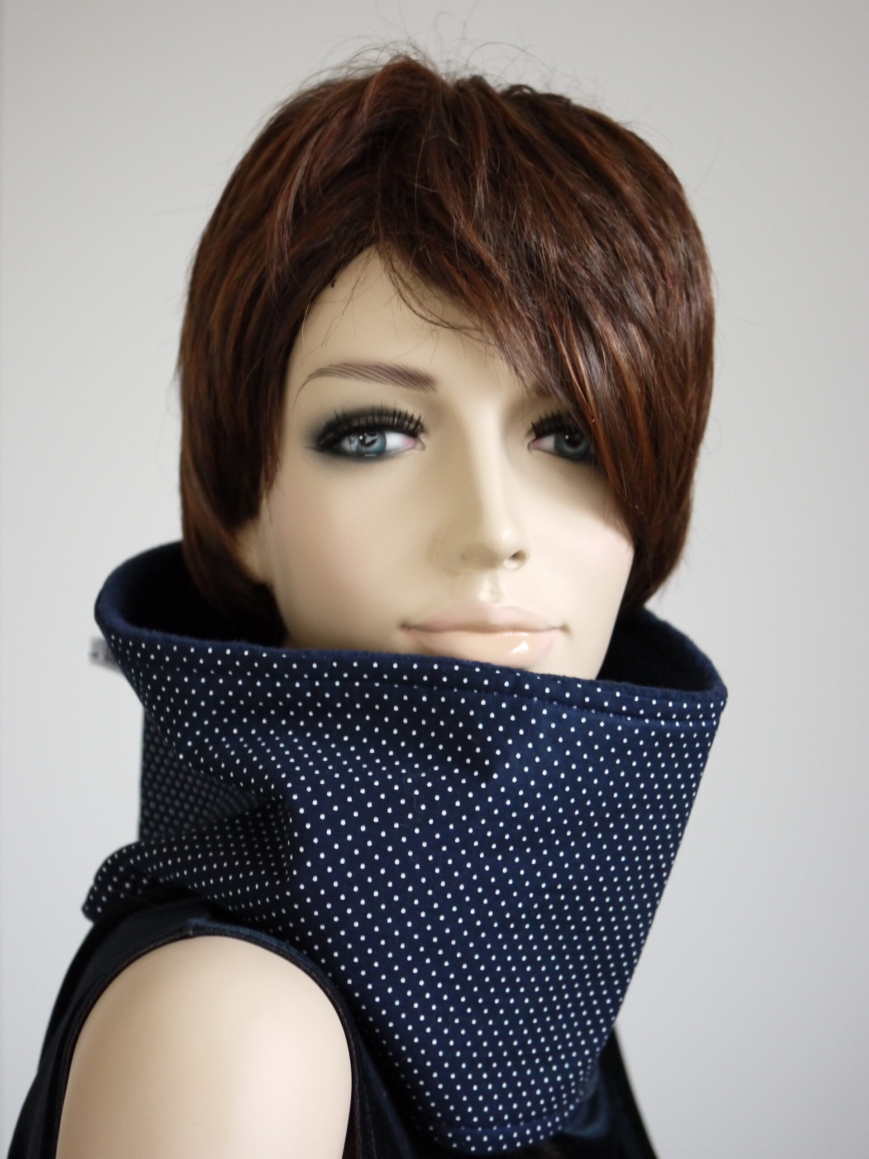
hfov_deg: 24.4
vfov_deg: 32.2
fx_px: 2008
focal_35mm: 60
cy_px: 580
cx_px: 434
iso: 800
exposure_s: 1/30
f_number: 2.8
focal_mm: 30
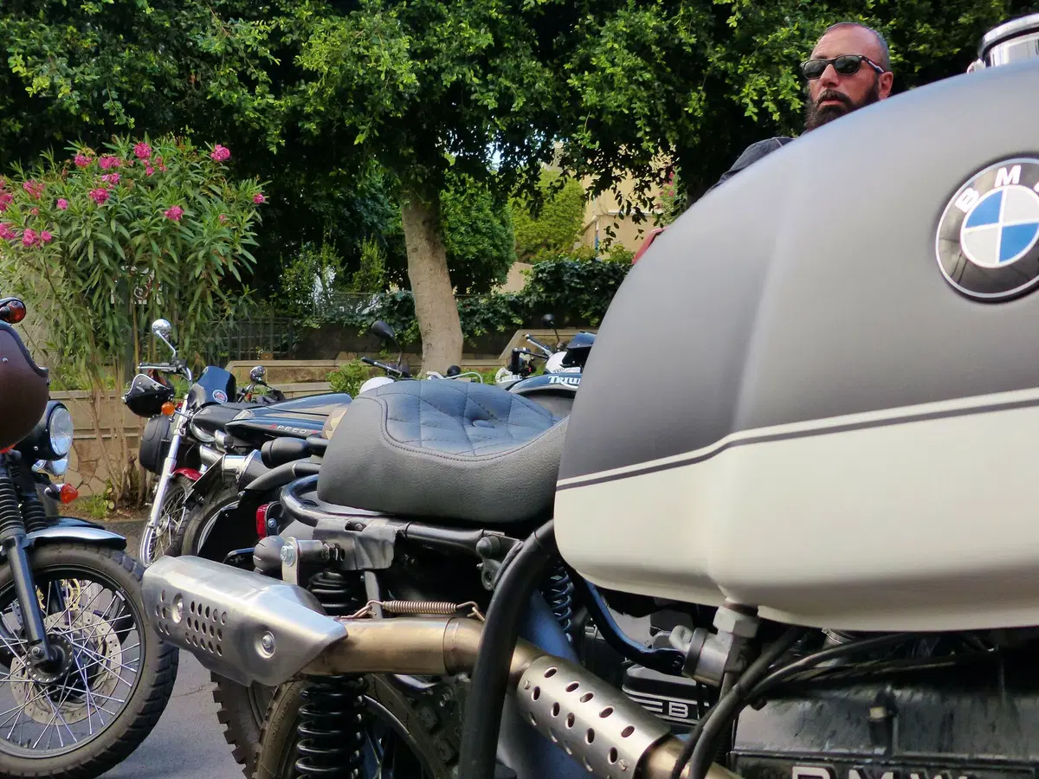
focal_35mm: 44
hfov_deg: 42.9
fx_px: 1321
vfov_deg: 32.9
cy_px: 390
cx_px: 520
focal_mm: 7.8
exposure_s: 1/500
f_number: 2.8
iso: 200
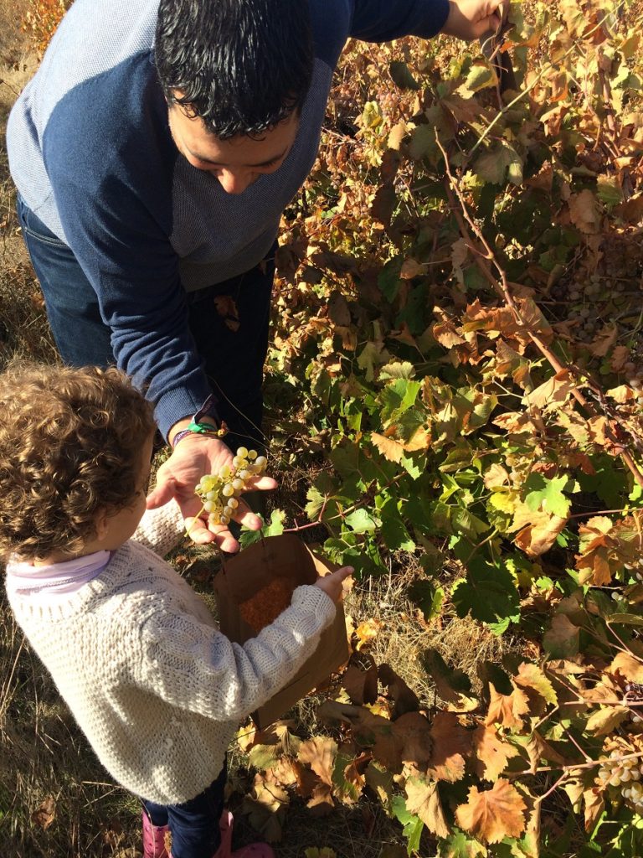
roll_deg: +1.9
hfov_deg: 48.2
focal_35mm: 29
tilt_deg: -33.9
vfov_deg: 61.7
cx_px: 322
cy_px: 429
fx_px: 718
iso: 32
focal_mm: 4.15
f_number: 2.2
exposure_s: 1/1080
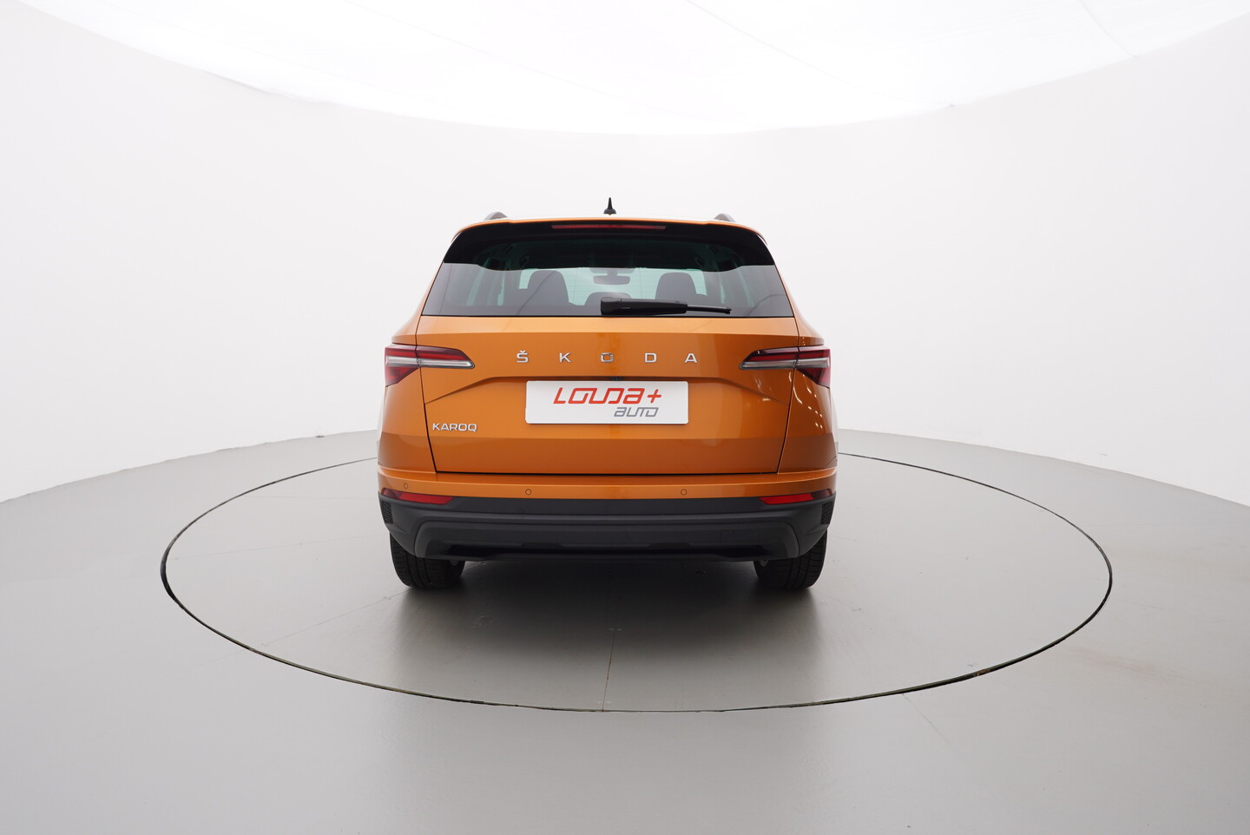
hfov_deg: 77.3
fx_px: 782
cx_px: 625
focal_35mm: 22
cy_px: 418
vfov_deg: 56.2
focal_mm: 15
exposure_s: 1/80
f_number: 5
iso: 200
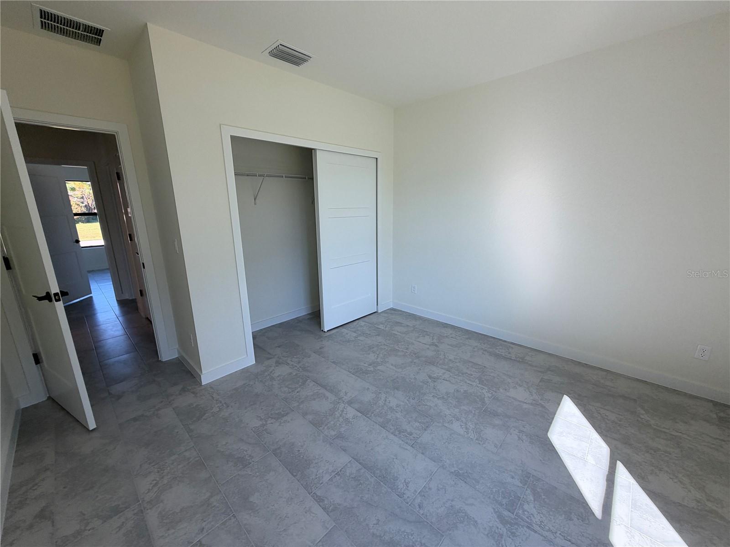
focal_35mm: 14
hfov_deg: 102.1
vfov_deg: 85.7
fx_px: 295
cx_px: 365
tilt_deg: -11.6
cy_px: 274
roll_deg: +0.8
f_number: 2.2
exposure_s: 1/121
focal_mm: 2.22
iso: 64
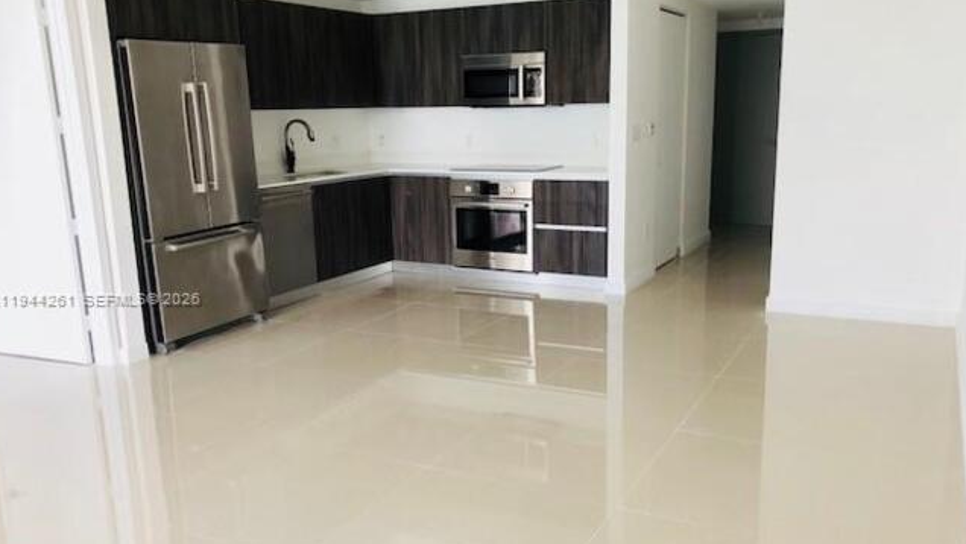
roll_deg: +1.9
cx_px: 490
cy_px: 299
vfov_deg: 36.7
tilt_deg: -12.3
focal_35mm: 32
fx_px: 820
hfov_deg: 61.0
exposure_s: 1/30
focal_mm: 4
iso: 32
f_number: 1.8
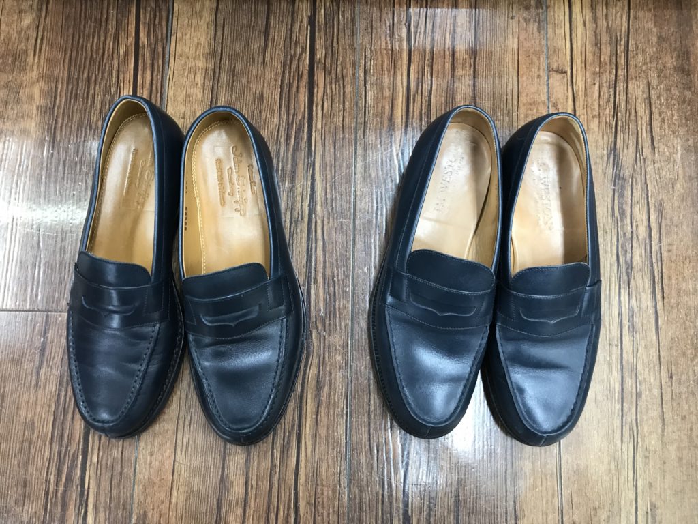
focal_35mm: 28
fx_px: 565
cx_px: 349
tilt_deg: -81.6
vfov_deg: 49.7
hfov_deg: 63.4
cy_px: 262
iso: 40
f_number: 1.8
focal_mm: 3.99
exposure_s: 1/15
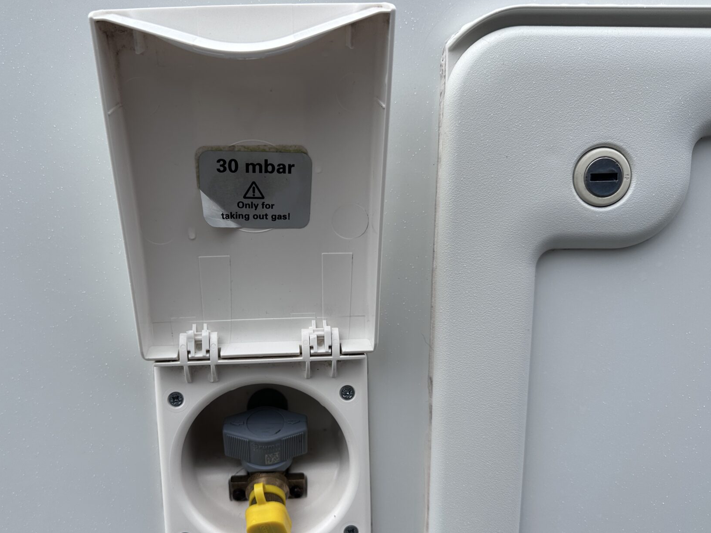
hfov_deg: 59.5
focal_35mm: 30
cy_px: 306
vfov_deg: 46.7
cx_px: 289
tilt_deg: -11.9
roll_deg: -0.5
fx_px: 616
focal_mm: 6.86
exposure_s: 1/2353
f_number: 1.78
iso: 80
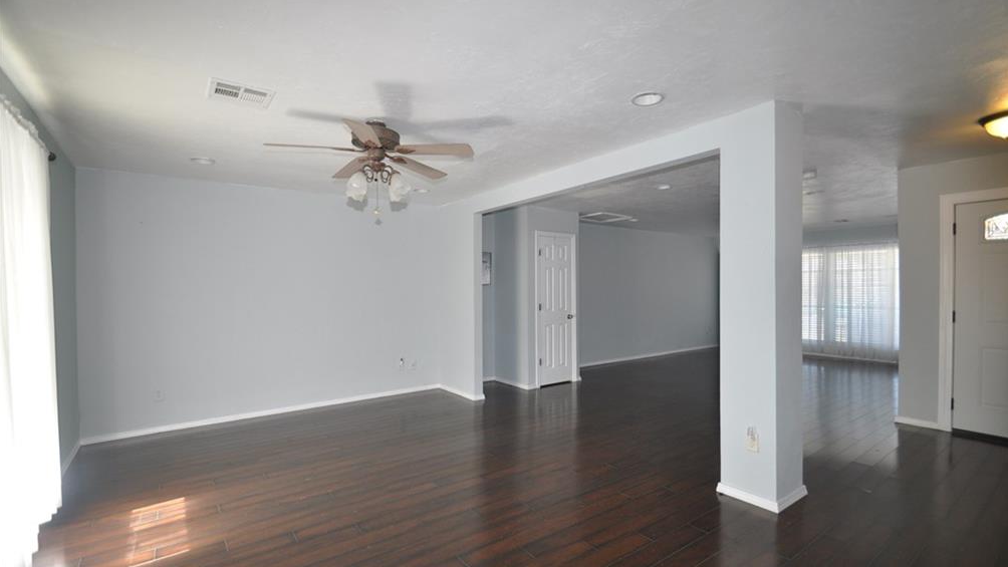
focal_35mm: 16
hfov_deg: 99.4
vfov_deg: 67.1
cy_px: 273
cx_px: 512
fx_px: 428
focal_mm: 10
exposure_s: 1/60
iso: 500
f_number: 4
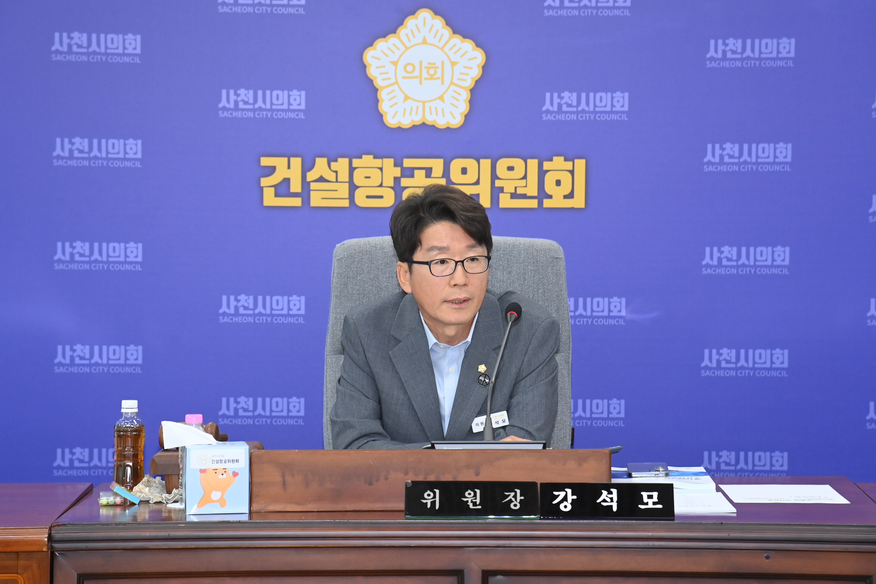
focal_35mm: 120
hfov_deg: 17.1
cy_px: 292
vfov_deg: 11.4
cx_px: 438
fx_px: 2920
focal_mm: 120
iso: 3200
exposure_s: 1/250
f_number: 6.3
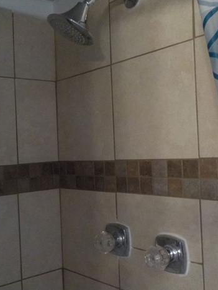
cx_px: 70
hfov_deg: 34.8
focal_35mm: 41
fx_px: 344
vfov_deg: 45.8
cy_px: 145
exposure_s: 1/30
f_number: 3.3
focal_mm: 4.1
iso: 800
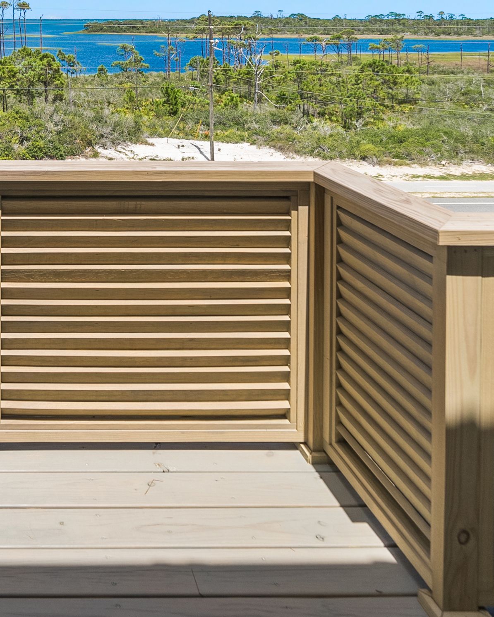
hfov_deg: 40.0
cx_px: -3
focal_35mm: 32
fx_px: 585
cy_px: 36
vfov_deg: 48.4
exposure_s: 1/200
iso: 125
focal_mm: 12
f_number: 7.1
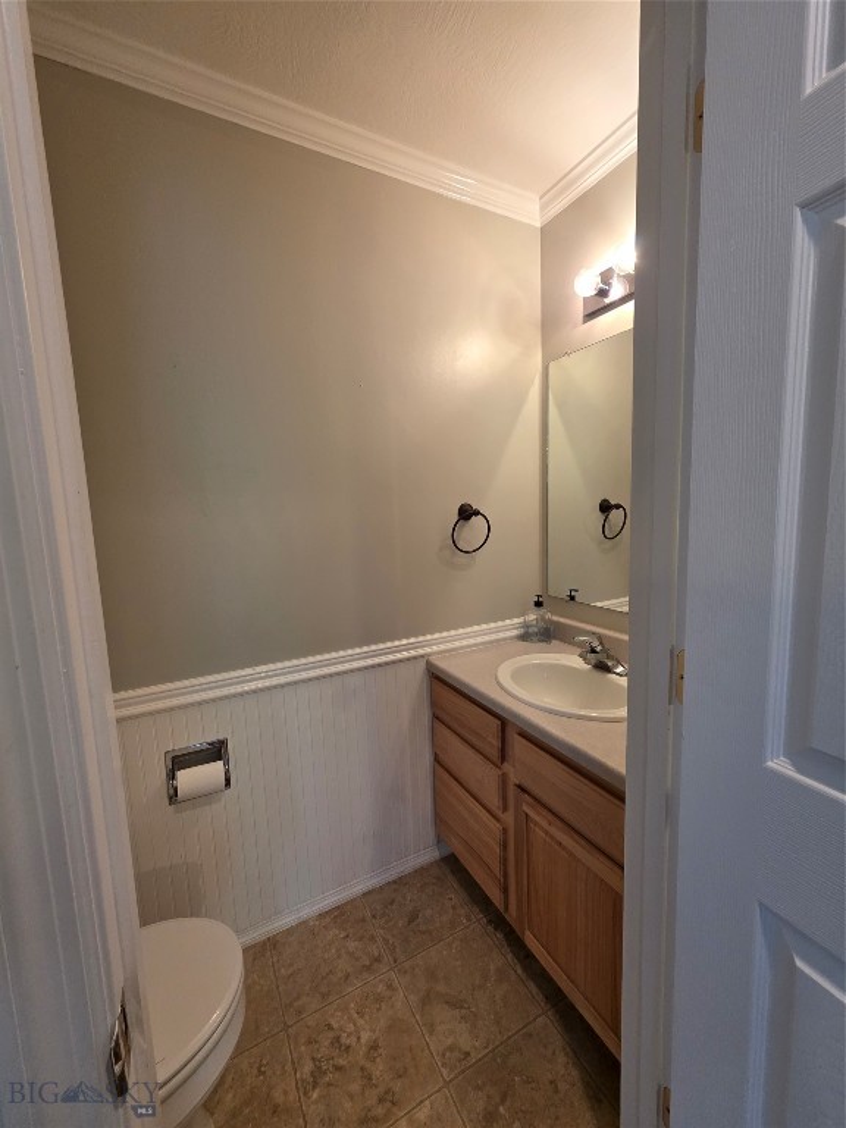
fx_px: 424
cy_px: 564
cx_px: 423
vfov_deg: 106.2
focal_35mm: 13
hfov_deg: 89.9
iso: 250
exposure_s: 1/120
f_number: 1.9
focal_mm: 2.2
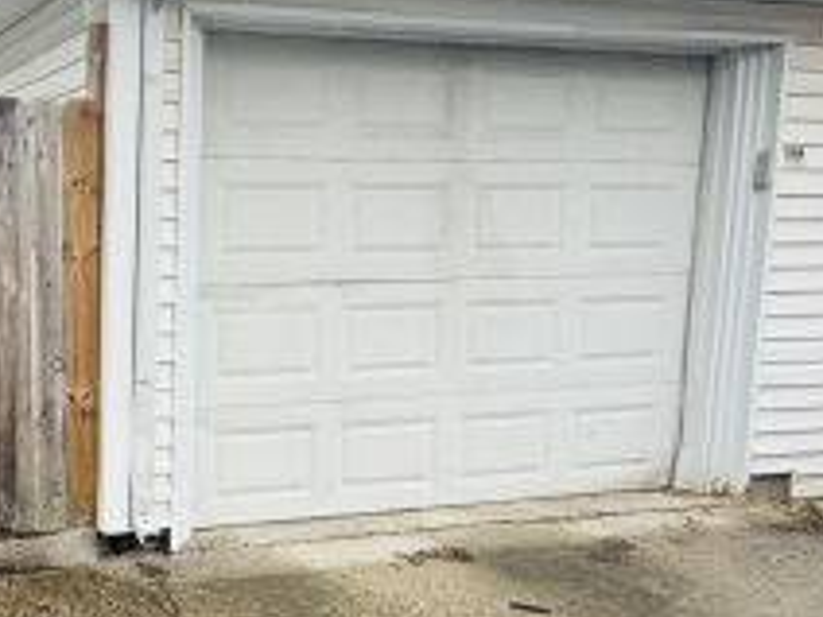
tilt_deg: -6.7
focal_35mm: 44
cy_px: 357
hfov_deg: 38.0
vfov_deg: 32.8
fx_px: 1046
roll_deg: +0.3
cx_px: -10
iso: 50
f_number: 2.2
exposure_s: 1/361
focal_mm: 2.22
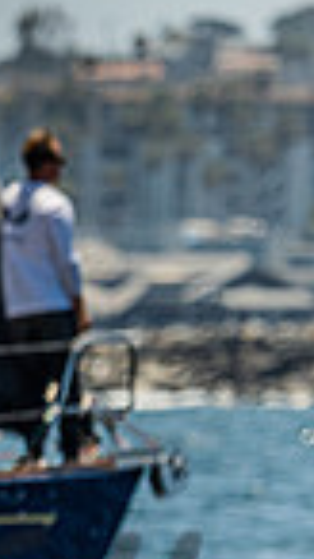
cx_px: -86
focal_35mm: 1317
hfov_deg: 0.9
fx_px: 19517
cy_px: 889
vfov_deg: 1.6
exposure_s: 1/1600
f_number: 5.6
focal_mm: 250
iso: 320
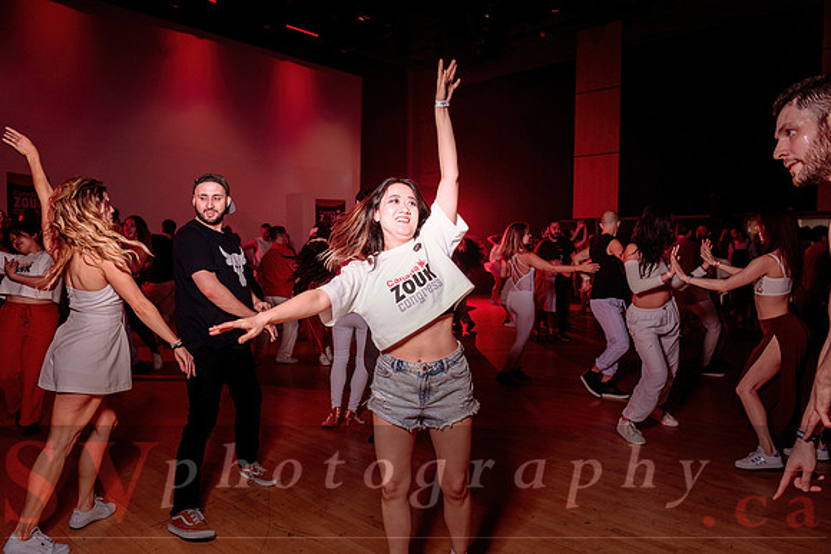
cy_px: 277
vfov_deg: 48.0
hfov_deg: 67.4
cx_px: 416
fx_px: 623
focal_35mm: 27
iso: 1000
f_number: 3.2
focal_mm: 27
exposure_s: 1/100
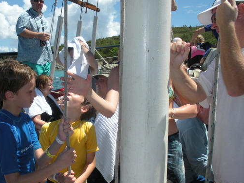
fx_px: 324
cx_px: 104
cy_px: 103
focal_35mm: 46
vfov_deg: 31.5
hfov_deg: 41.1
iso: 64
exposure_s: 1/761
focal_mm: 6.3
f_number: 3.5
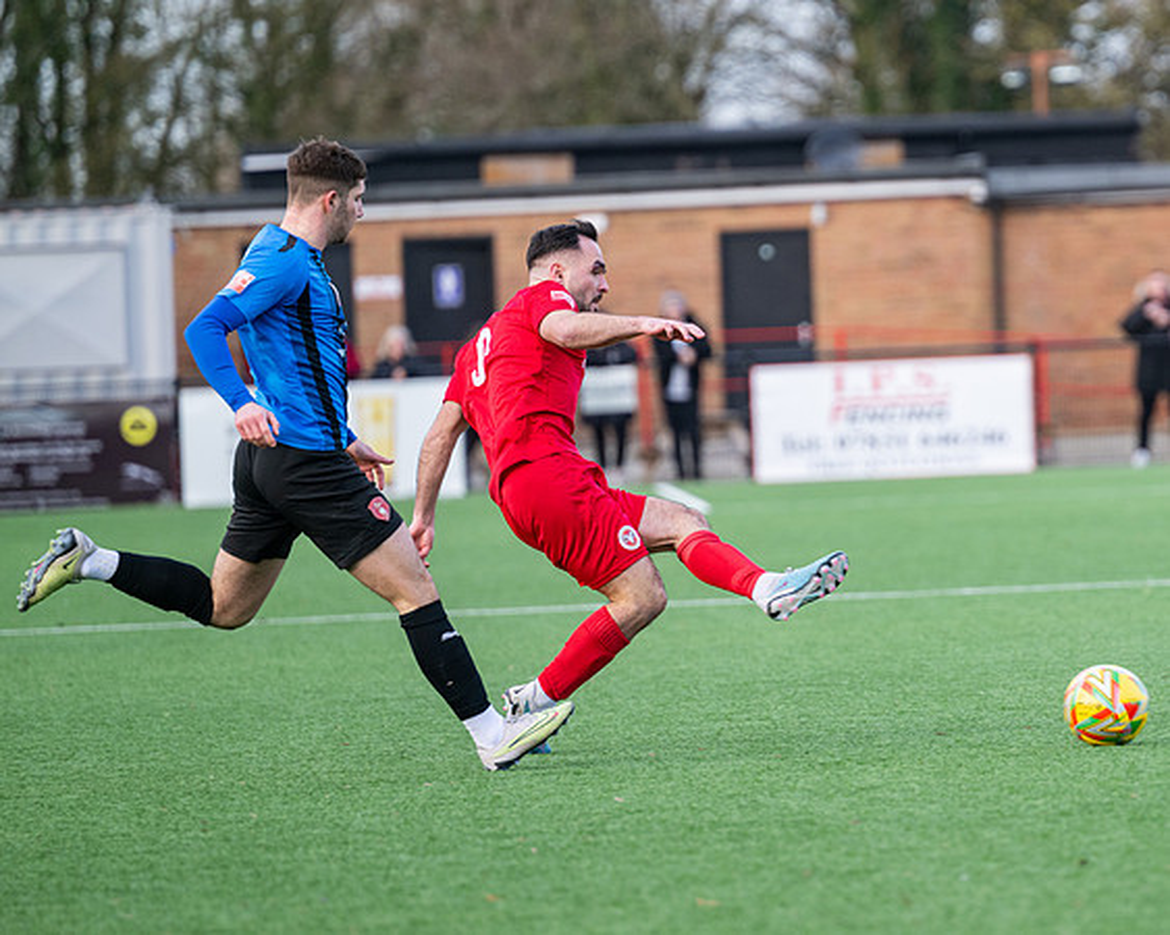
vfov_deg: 4.5
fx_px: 11870
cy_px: 447
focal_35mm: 343
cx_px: 855
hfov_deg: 5.6
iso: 400
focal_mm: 250
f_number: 4
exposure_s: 1/640
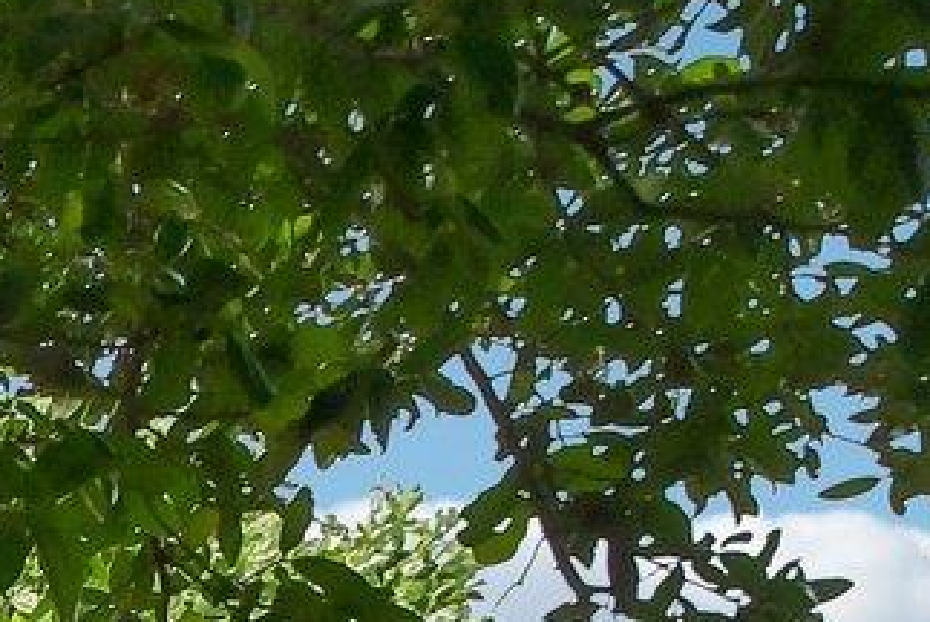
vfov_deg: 11.9
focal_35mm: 95
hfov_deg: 12.9
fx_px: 2456
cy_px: 1464
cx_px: -1575
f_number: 8
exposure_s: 1/1000
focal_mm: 10
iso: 400
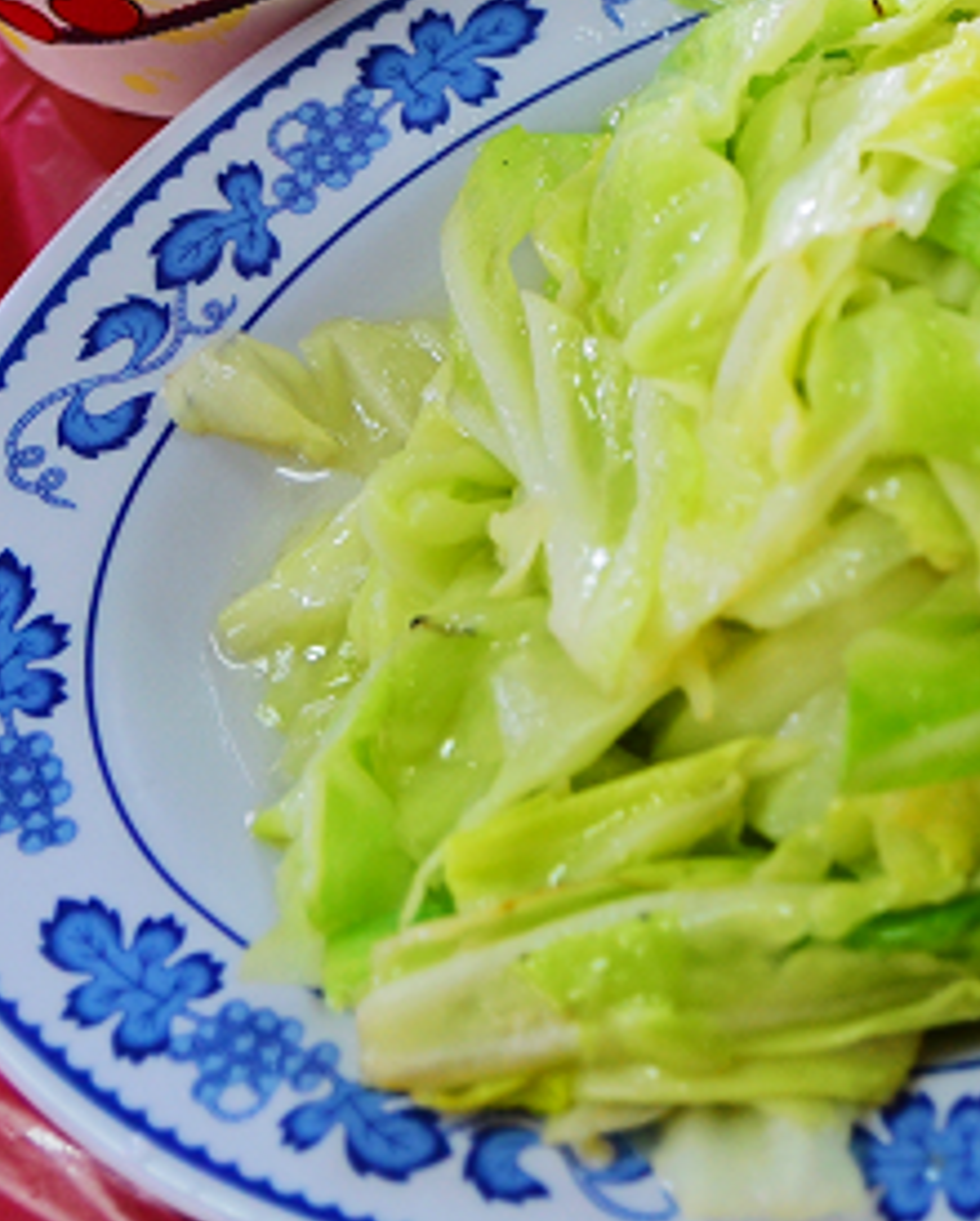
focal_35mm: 119
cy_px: -165
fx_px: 4305
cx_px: 1630
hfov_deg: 12.2
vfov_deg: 15.6
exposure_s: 1/40
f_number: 2.8
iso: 450
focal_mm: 34
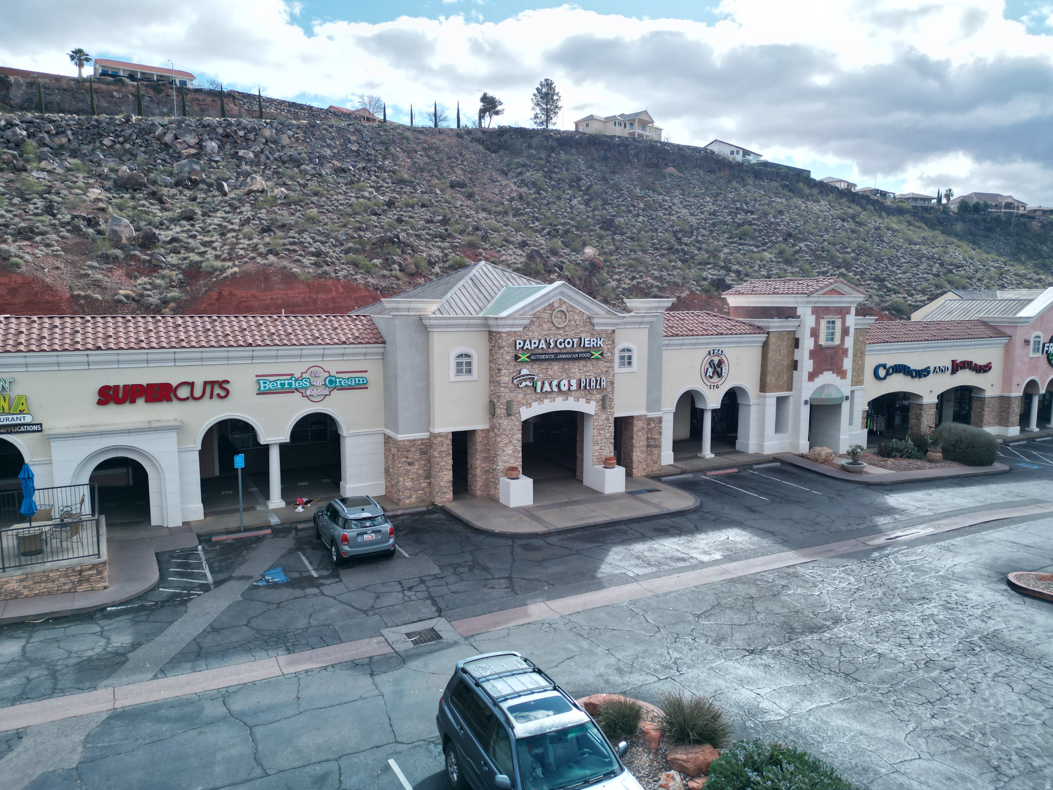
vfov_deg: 56.8
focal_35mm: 24
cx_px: 526
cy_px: 395
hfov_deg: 71.6
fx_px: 730
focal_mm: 6.72
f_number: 1.7
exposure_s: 1/2000
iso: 200
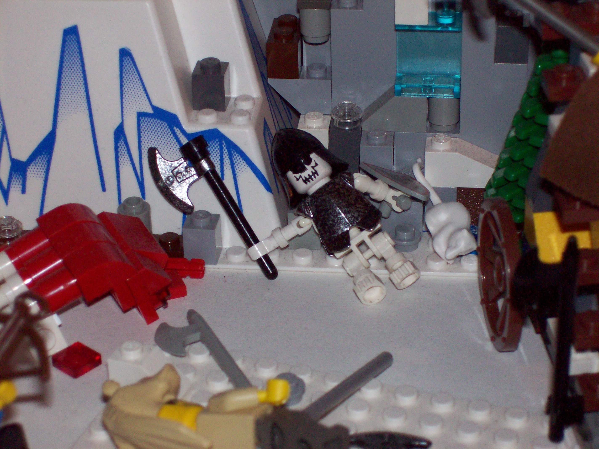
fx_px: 1868
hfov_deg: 18.2
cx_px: 300
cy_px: 224
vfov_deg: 13.7
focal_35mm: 108
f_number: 4.8
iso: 140
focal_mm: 18
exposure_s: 1/125
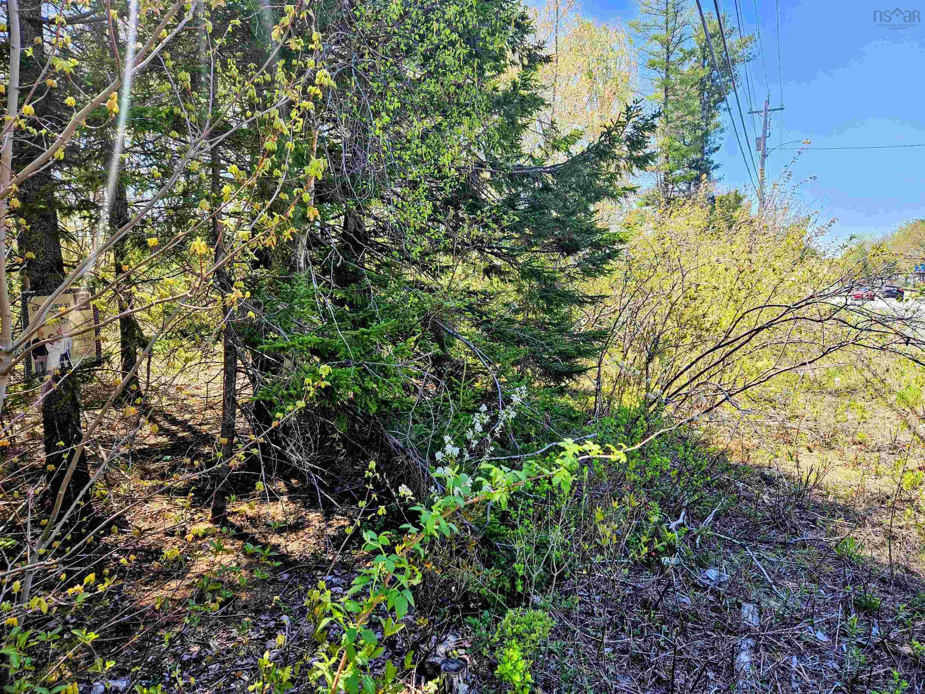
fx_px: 615
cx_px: 462
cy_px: 347
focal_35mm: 23
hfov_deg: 73.9
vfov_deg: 58.9
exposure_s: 1/338
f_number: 1.8
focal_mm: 5.4
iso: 25
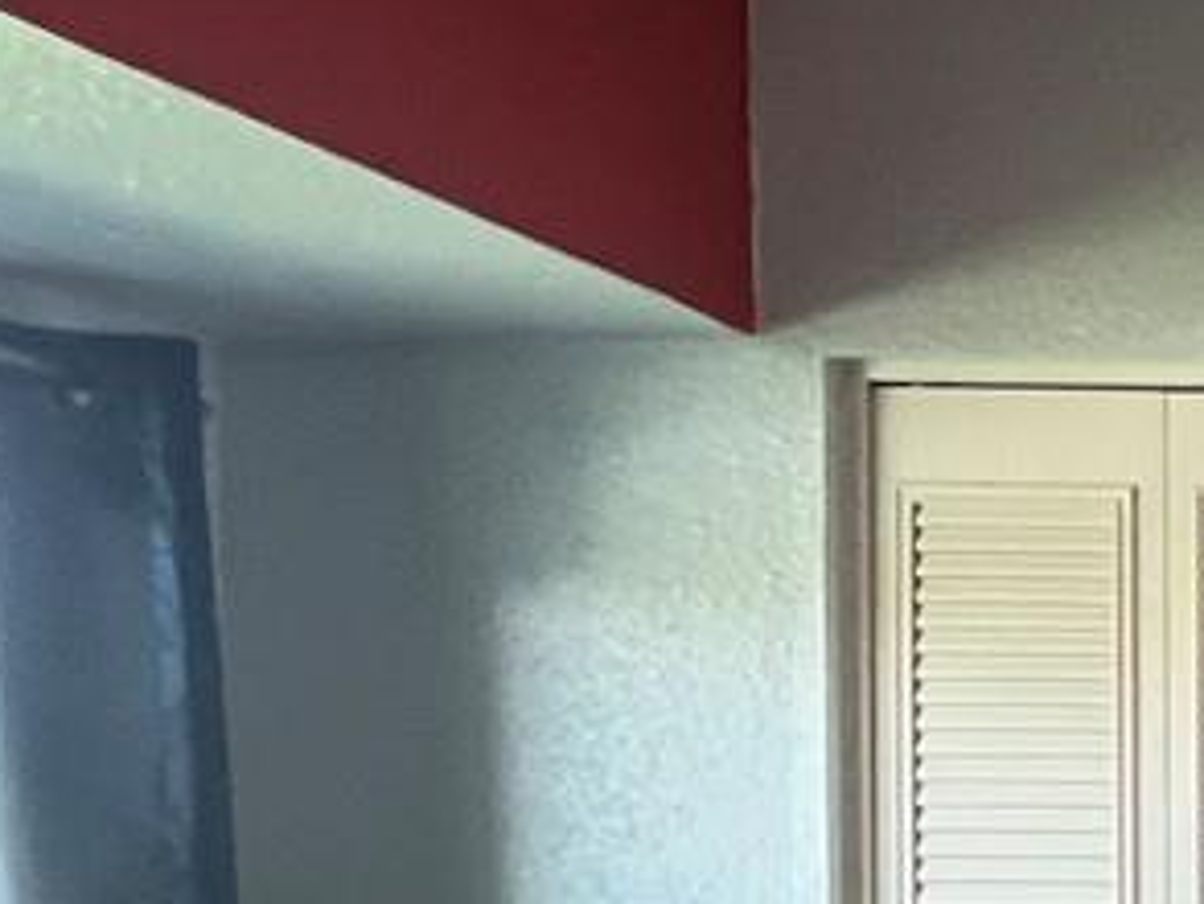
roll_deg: -0.9
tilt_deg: -1.2
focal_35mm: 71
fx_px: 2471
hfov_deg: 18.3
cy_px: 1035
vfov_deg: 19.7
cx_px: 2408
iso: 250
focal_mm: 1.57
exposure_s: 1/60
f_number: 1.8
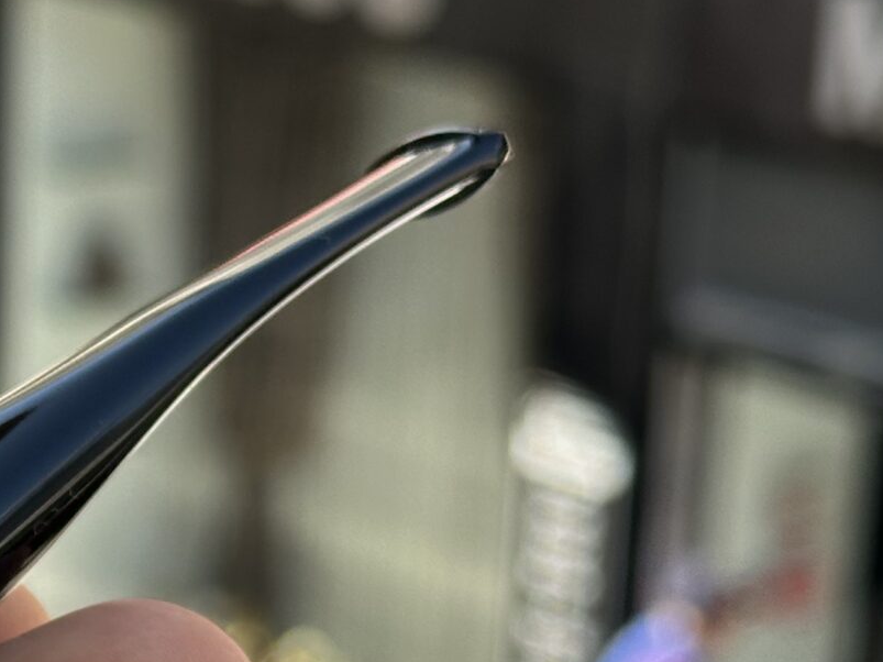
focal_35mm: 153
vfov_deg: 9.6
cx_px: -407
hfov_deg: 12.3
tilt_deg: -21.0
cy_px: 707
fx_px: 3902
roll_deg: +1.3
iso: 64
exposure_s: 1/694
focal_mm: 6.86
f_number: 1.78
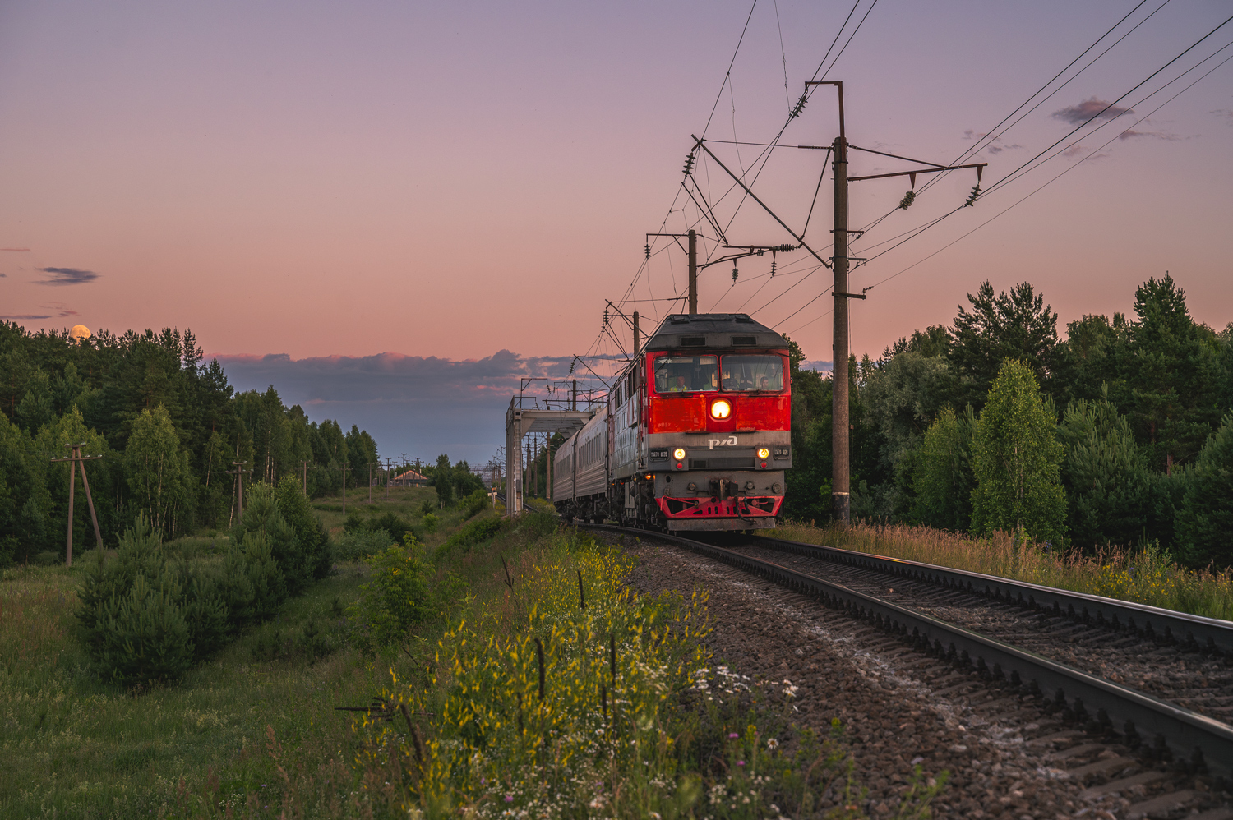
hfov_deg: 32.9
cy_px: 410
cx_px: 616
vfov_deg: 22.2
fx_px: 2088
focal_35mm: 61
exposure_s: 1/320
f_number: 4.5
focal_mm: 61
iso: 200
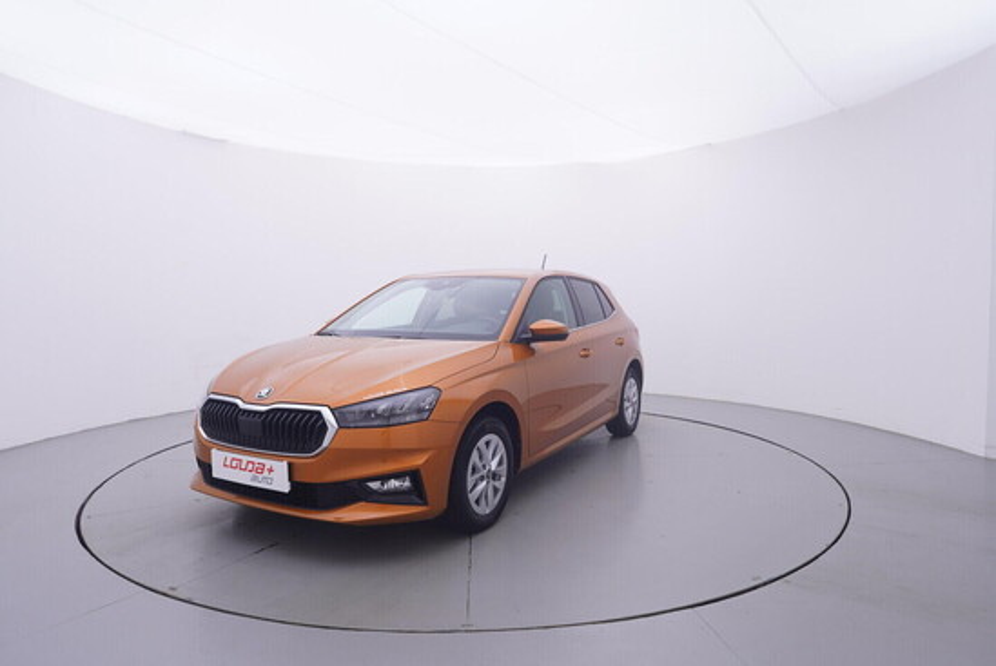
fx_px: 623
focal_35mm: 22
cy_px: 333
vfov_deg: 56.2
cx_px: 498
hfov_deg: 77.3
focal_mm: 15
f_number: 5
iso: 200
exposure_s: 1/80
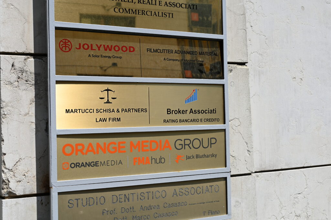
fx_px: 459
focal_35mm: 50
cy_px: 110
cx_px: 166
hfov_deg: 39.6
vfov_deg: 26.9
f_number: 8
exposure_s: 1/500
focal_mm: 50
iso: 100
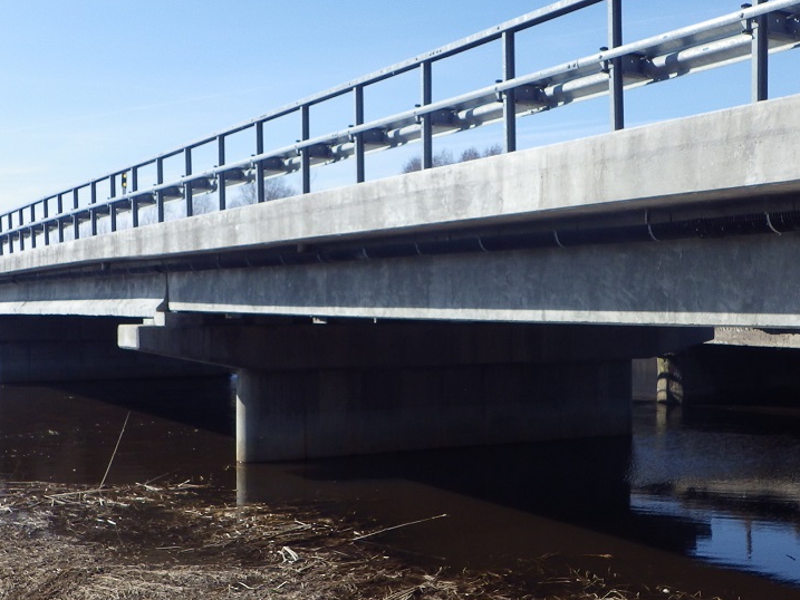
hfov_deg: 42.1
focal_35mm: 45
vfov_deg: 32.2
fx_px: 1040
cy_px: 329
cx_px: 388
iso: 125
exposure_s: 1/800
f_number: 4.2
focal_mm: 5
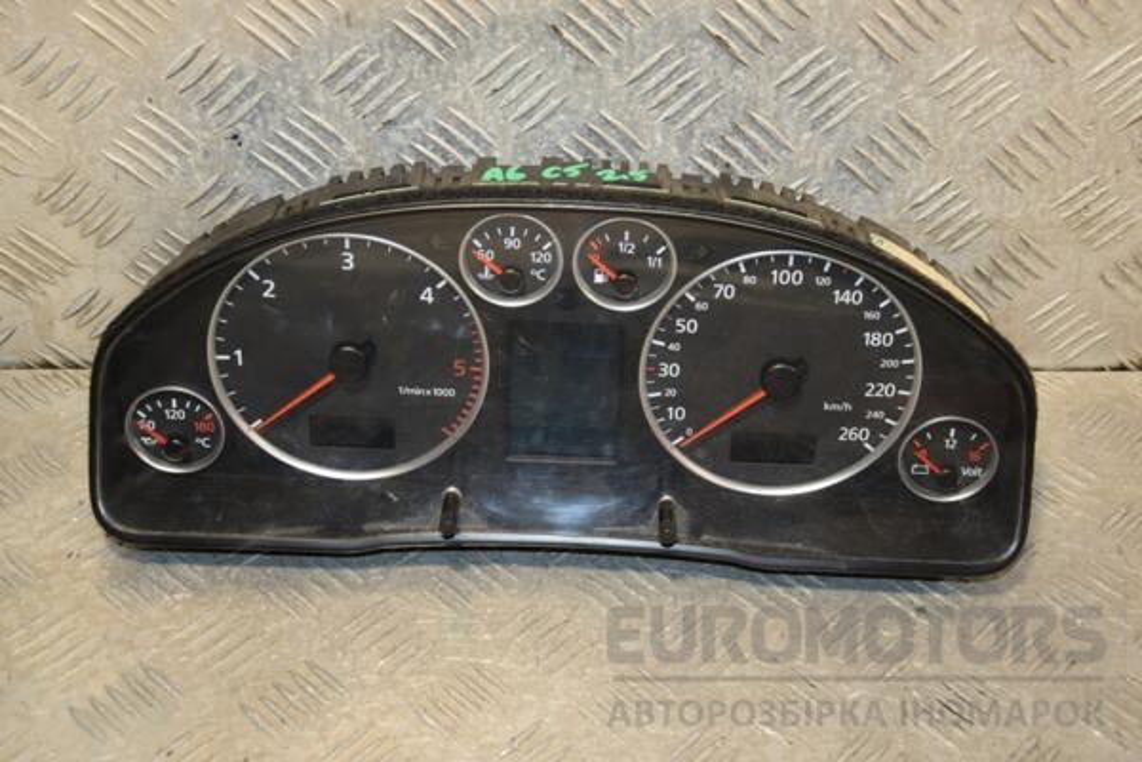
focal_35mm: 63
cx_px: 571
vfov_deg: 21.6
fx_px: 1998
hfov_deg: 31.9
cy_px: 381
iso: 800
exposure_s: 1/200
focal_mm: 42
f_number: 4.8
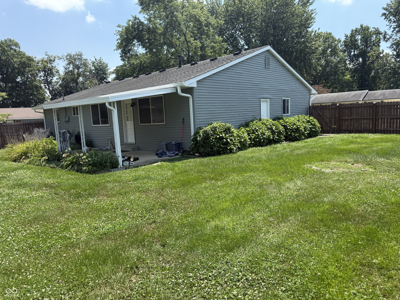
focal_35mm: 24
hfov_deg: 71.6
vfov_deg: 56.8
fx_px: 277
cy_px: 150
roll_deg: +3.6
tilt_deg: -6.6
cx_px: 200
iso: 100
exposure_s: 1/2801
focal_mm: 6.76
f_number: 1.78
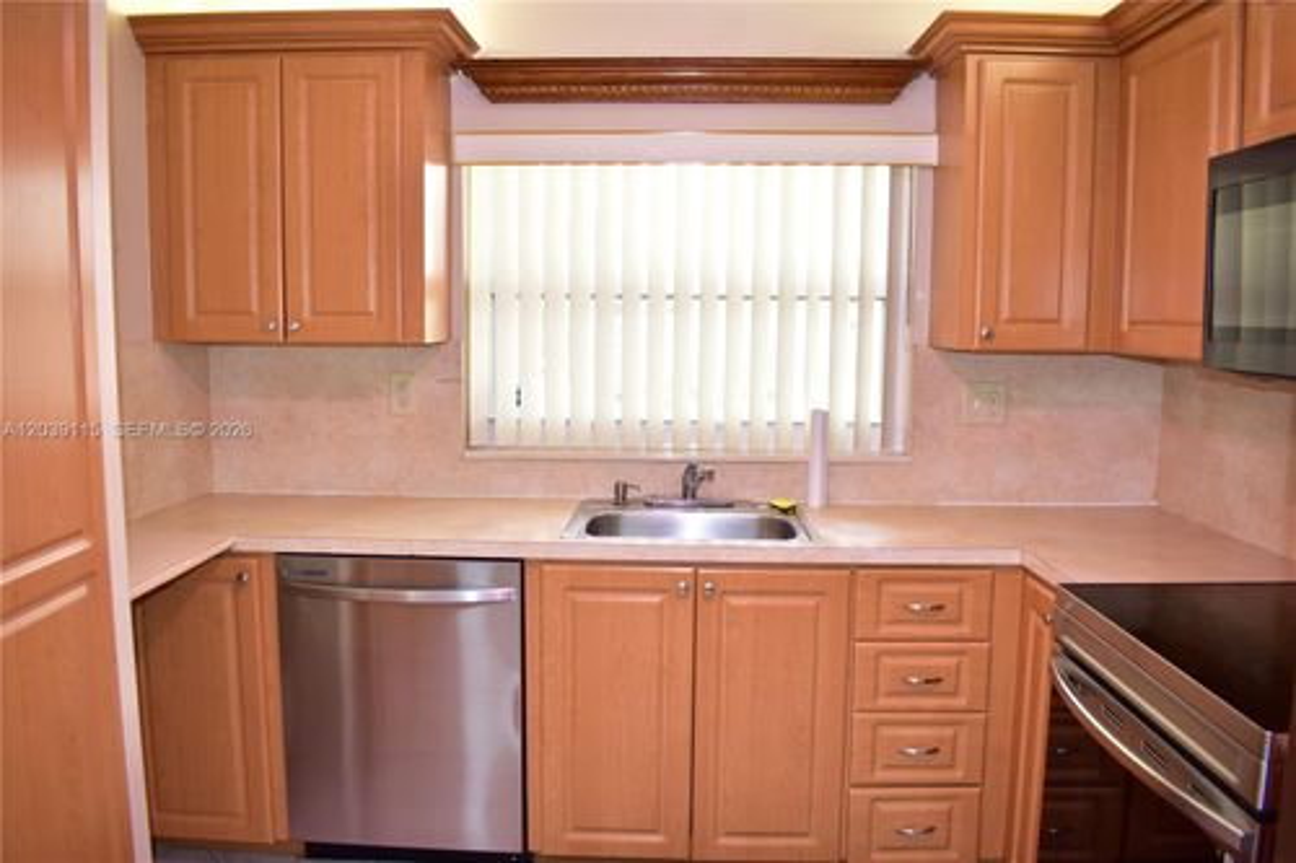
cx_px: 648
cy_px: 432
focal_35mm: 27
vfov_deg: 47.9
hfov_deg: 67.4
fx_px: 972
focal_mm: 18
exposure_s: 1/60
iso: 560
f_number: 4
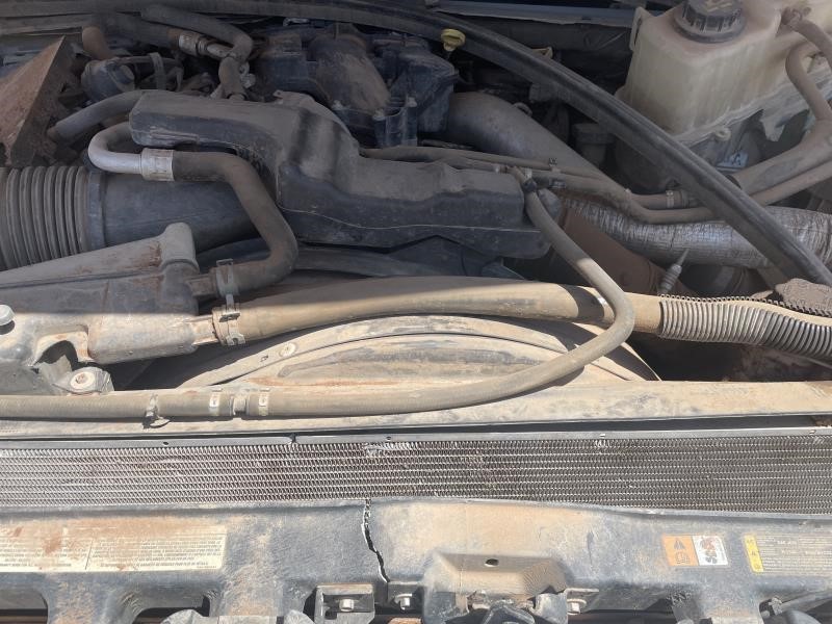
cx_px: 416
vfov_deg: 53.1
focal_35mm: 26
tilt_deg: -41.3
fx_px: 625
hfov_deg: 67.3
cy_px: 312
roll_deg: -0.4
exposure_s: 1/2092
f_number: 1.6
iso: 32
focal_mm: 4.2
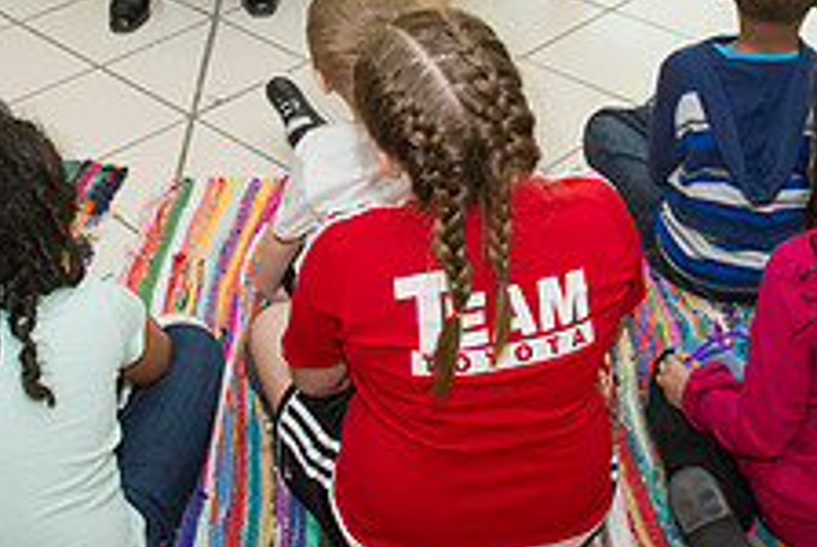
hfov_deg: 32.3
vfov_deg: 21.0
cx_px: 387
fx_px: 1409
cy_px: -36
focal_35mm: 62
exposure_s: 1/250
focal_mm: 24
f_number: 5.6
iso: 1250
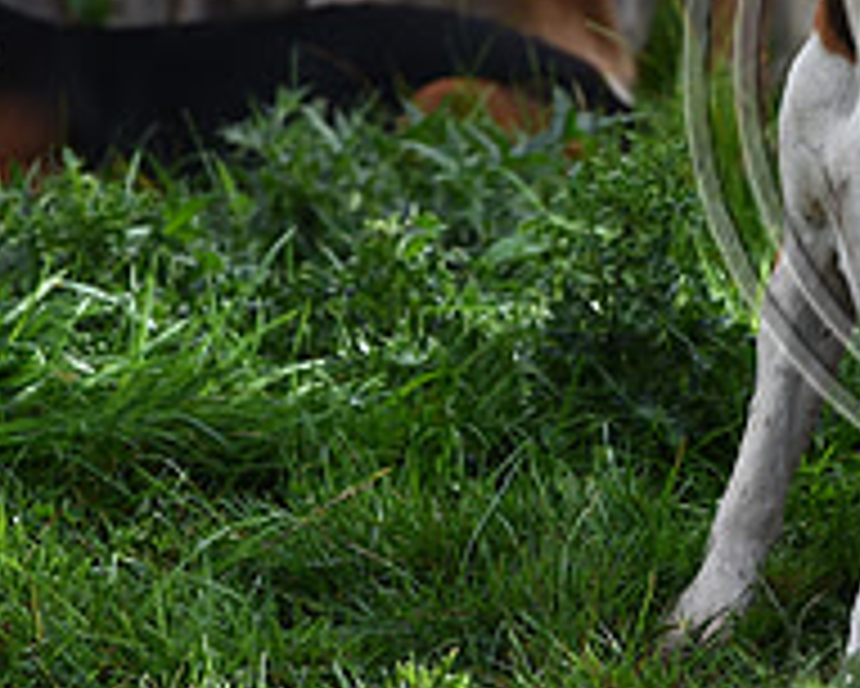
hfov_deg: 3.7
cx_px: 1099
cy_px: 4
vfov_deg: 2.9
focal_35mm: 526
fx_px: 13395
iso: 250
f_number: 4
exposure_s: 1/800
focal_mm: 185
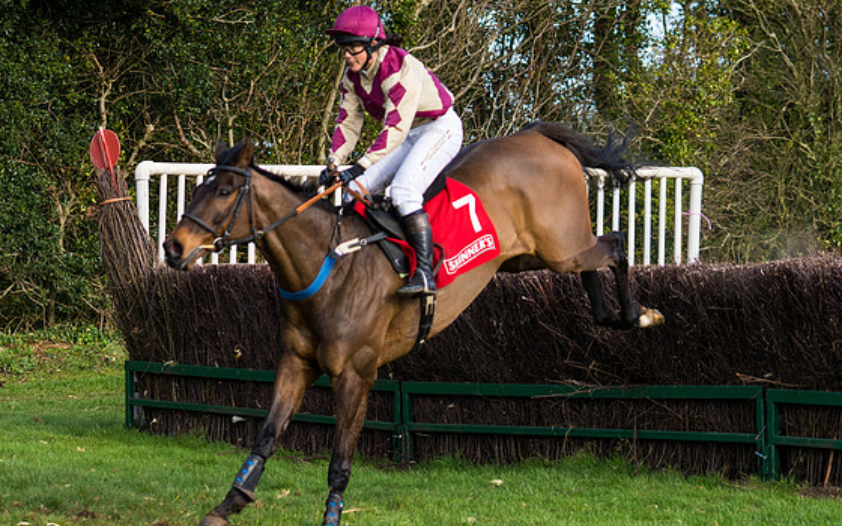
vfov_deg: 10.2
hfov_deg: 16.3
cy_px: 93
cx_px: 238
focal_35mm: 128
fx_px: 2937
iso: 200
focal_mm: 70
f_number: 2.8
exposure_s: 1/2000
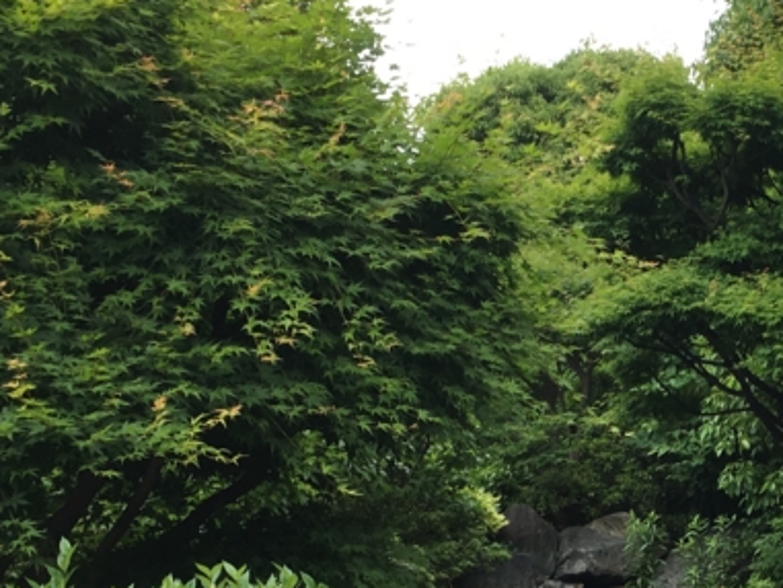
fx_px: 1765
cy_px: 615
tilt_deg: -0.6
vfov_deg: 18.3
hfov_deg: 24.3
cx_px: 711
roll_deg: -2.5
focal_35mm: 78
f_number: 2.2
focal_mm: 4.15
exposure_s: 1/272
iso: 25
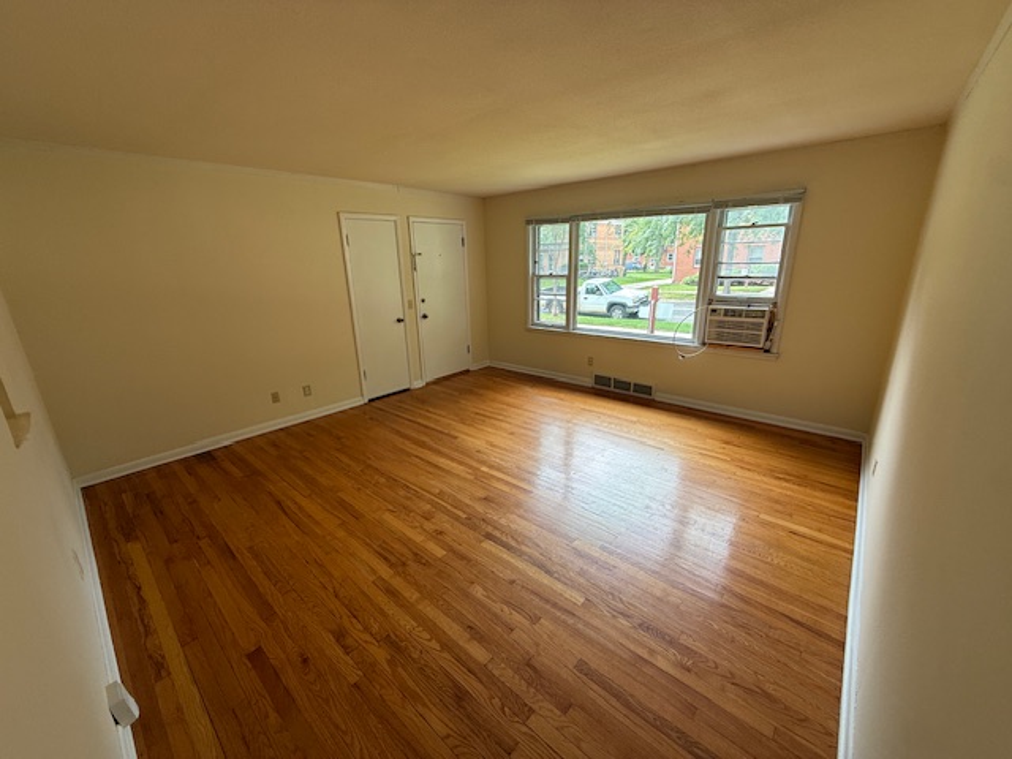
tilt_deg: -16.1
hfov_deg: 102.1
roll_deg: +1.7
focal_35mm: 14
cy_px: 380
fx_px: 409
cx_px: 506
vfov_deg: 85.7
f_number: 2.2
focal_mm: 2.22
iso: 64
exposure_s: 1/99
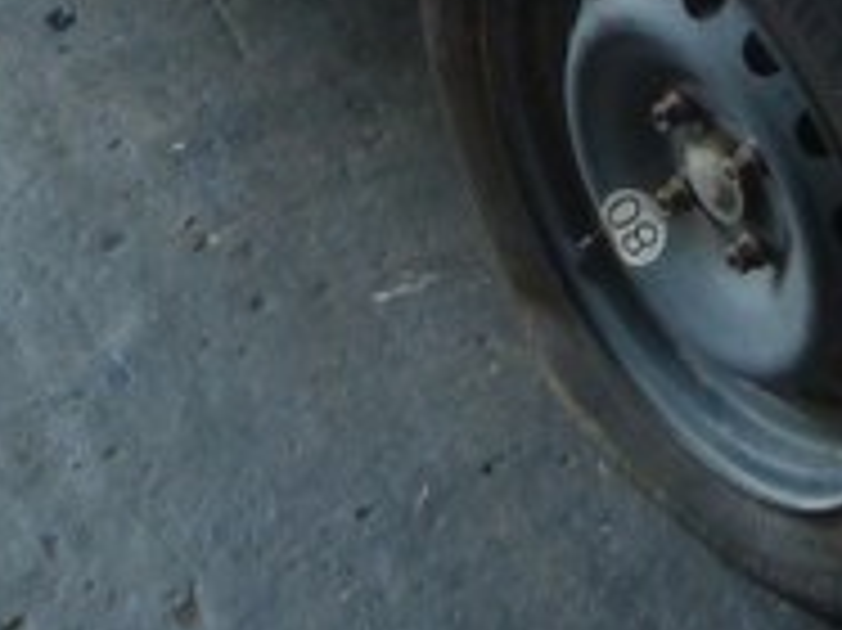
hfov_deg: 17.8
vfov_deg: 12.0
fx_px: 2601
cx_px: 923
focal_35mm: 107
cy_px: -702
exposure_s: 1/60
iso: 200
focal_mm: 4.5
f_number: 2.8
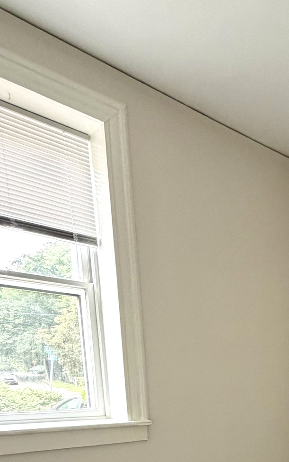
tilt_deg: -8.4
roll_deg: +0.9
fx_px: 441
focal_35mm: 35
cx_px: 310
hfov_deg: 32.4
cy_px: 460
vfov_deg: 46.5
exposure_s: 1/121
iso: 320
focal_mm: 2.22
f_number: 2.2
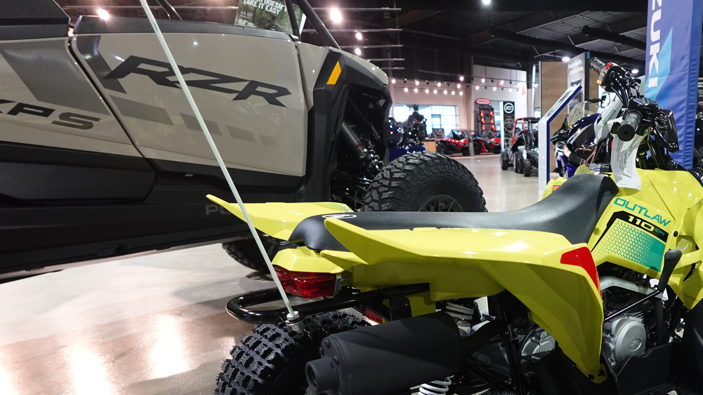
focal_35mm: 31
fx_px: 578
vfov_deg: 36.1
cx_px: 511
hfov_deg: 59.9
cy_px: 332
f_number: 2
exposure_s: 1/80
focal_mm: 7.6
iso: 640
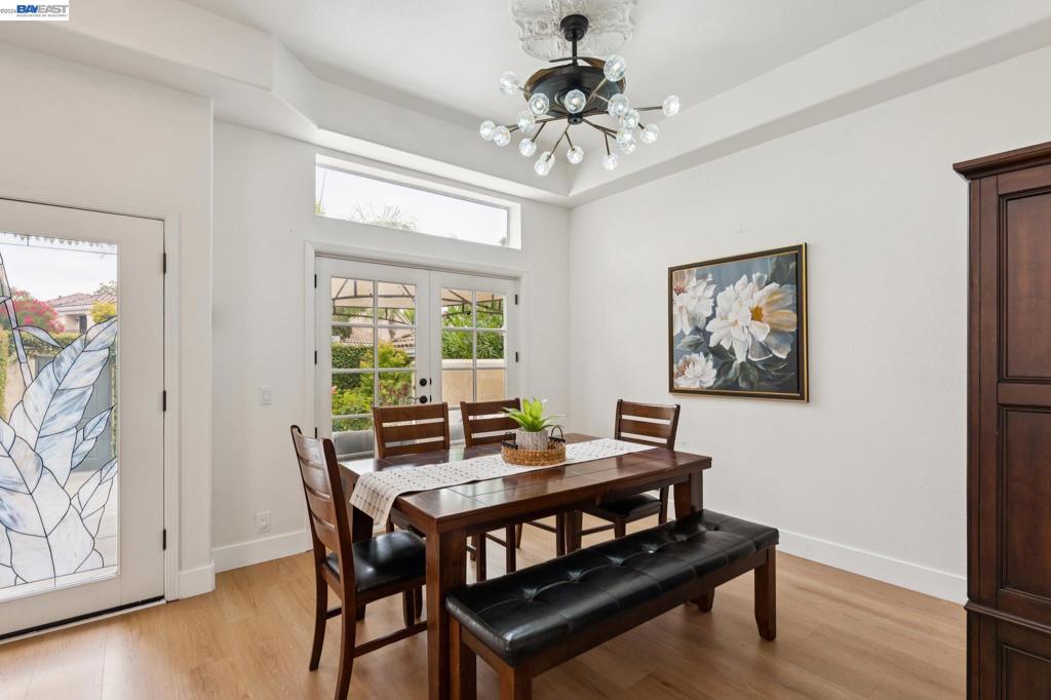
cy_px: 350
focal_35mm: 16
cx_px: 526
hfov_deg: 96.8
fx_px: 467
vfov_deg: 73.7
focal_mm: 16
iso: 160
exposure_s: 1/60
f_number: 5.6
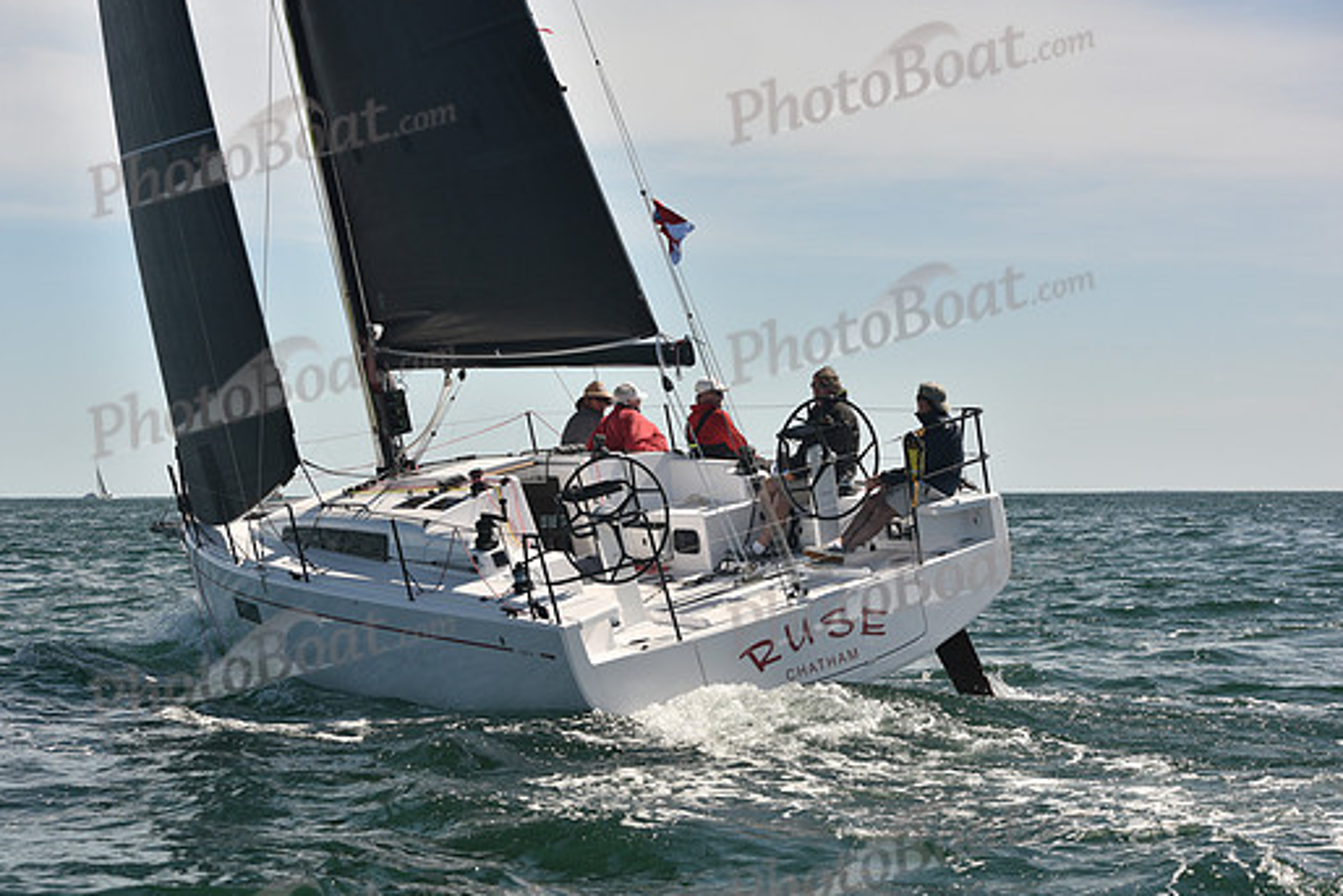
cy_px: 490
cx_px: 593
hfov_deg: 25.6
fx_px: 2948
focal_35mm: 79
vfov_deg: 17.3
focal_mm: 70
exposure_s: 1/640
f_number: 7.1
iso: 250
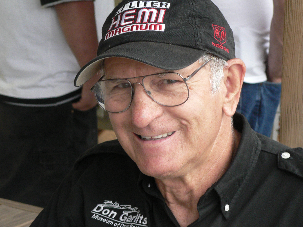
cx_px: 152
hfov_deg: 16.1
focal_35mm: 122
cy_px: 114
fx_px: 1068
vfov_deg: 12.1
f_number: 3.2
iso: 200
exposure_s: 1/100
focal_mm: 20.3
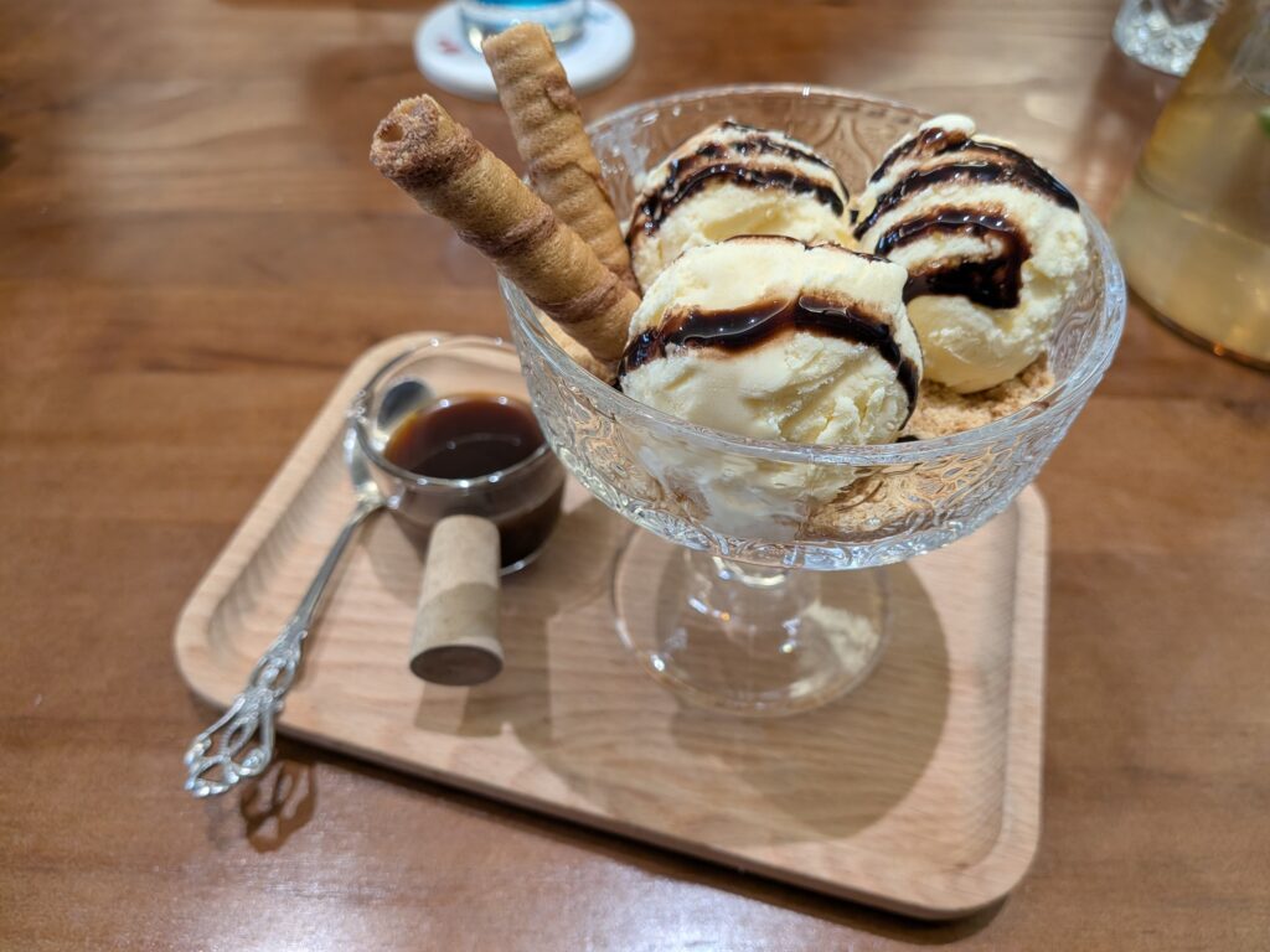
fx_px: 881
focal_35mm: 24
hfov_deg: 71.6
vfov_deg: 56.8
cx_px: 635
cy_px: 476
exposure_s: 1/60
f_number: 1.7
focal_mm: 4.53
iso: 316
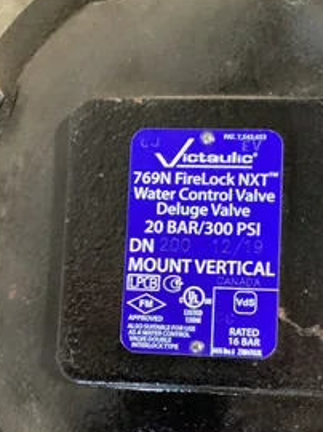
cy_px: 261
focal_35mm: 46
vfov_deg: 41.1
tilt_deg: -70.1
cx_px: 217
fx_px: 573
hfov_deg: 31.2
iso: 500
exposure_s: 1/30
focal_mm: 3.3
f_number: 2.4
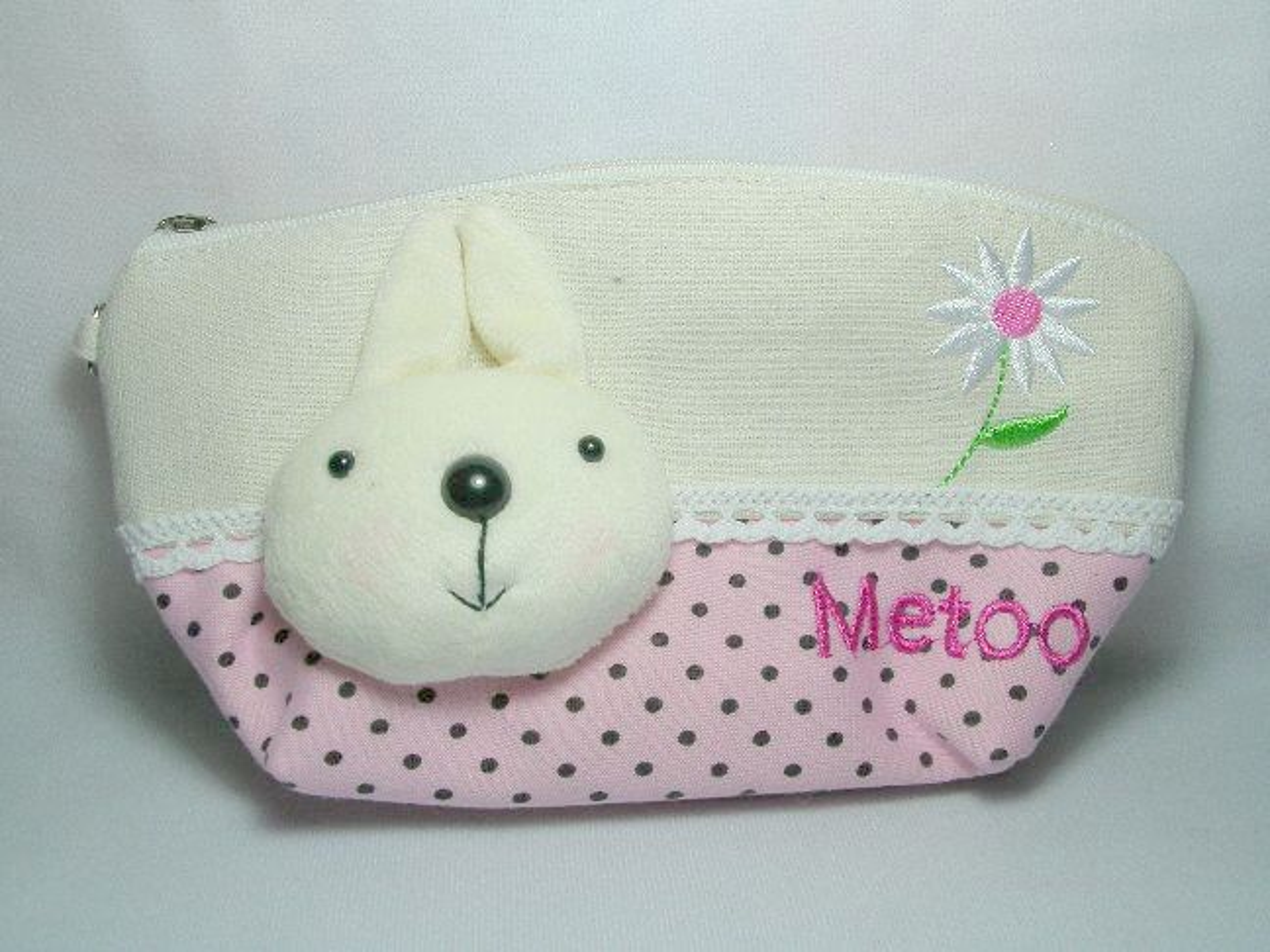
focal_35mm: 35
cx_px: 635
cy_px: 476
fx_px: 1284
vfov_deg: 40.7
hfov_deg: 52.6
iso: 50
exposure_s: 1/30
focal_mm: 5.8
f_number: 5.6
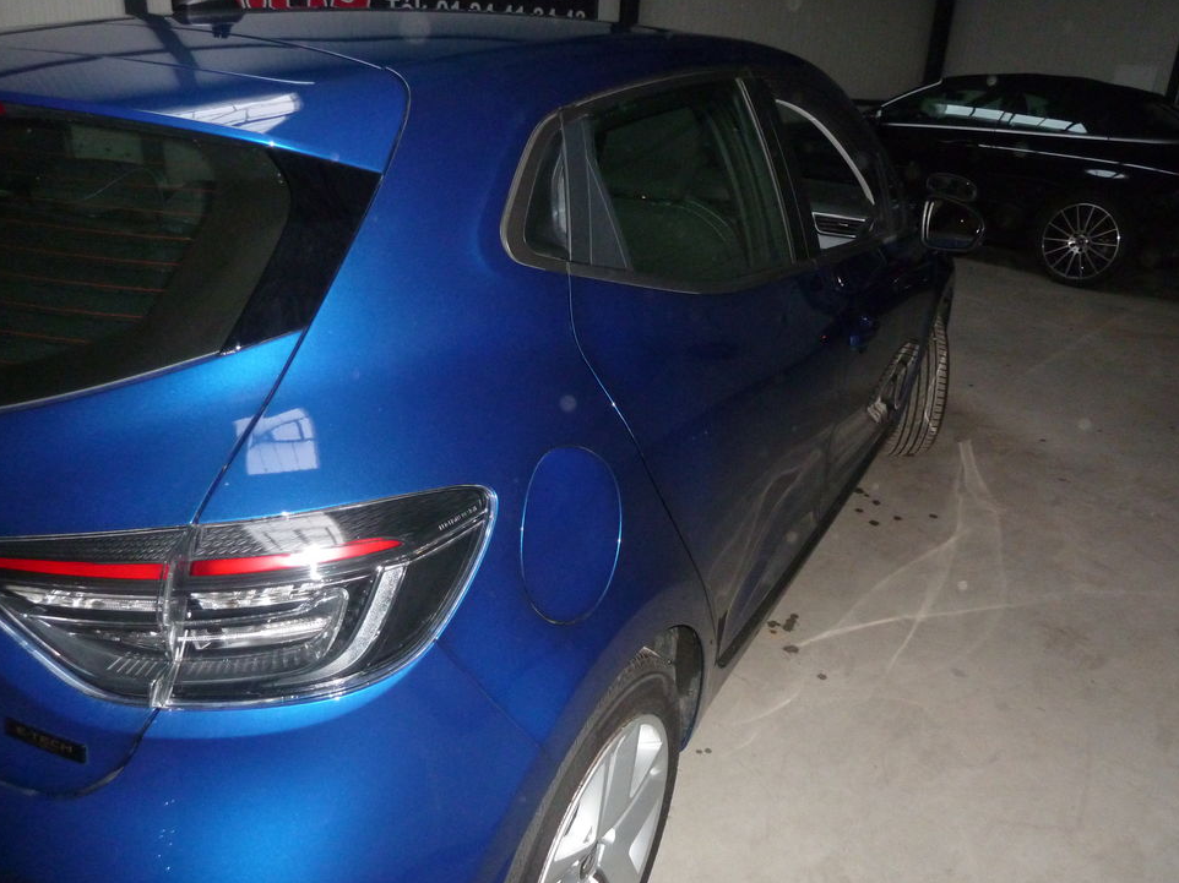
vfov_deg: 53.0
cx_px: 580
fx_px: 885
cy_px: 452
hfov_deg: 67.3
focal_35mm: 26
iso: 400
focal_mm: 4.1
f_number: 3.3
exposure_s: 1/30
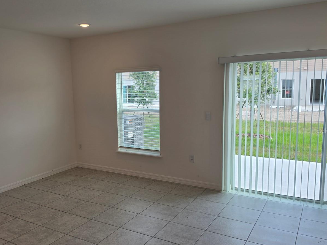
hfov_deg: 57.6
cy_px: 130
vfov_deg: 45.4
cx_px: 122
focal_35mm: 31
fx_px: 293
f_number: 1.4
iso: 10
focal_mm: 6.5
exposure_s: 1/120
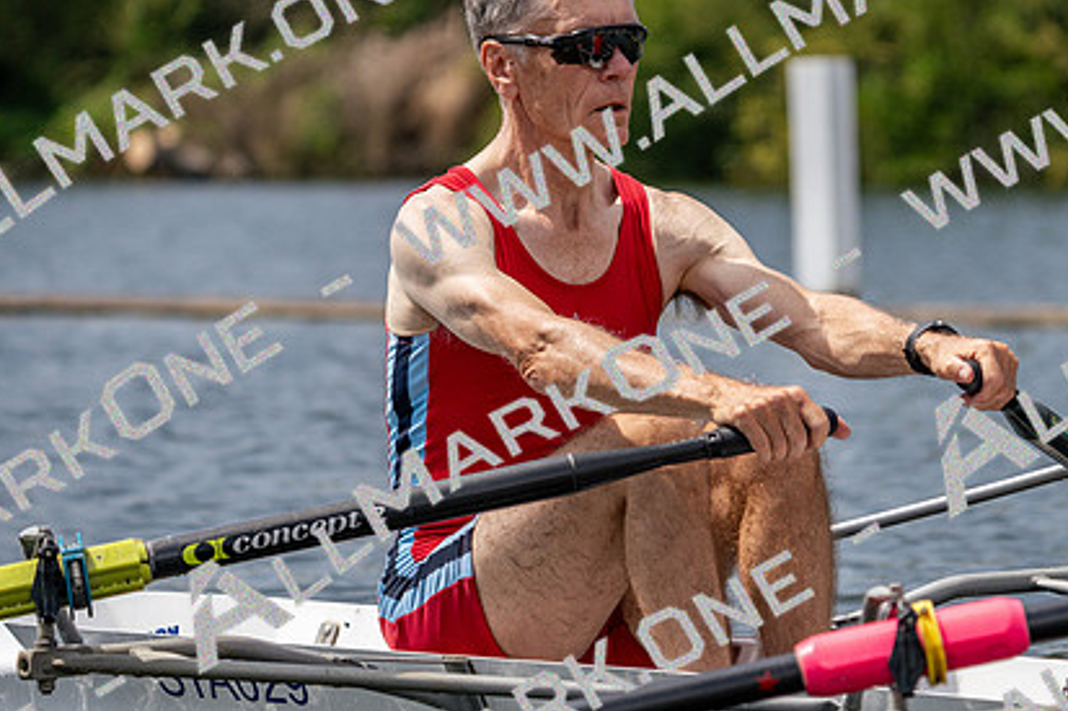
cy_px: 273
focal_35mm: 281
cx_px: 714
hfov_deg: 7.3
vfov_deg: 4.9
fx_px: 8333
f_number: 5.6
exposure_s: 1/1600
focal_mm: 200
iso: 200
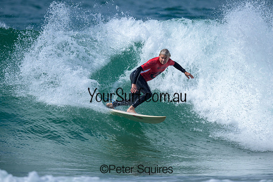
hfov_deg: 1.9
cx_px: 150
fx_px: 8342
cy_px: 81
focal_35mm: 1100
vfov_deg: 1.3
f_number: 6.3
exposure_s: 1/2000
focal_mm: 800
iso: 160
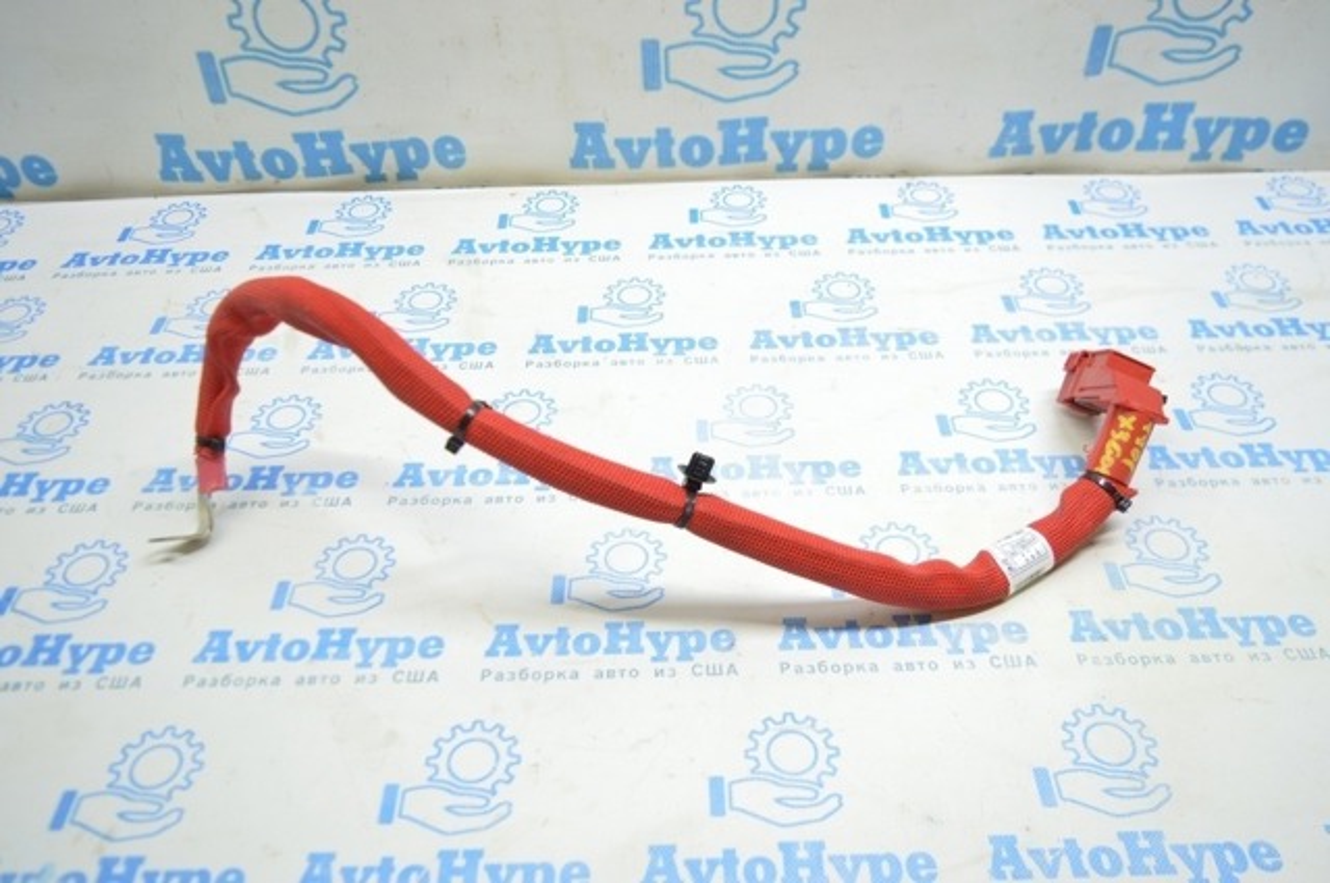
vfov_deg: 43.5
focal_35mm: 30
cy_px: 442
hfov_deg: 62.0
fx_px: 1107
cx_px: 665
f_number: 3.5
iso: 400
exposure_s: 1/40
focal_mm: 20
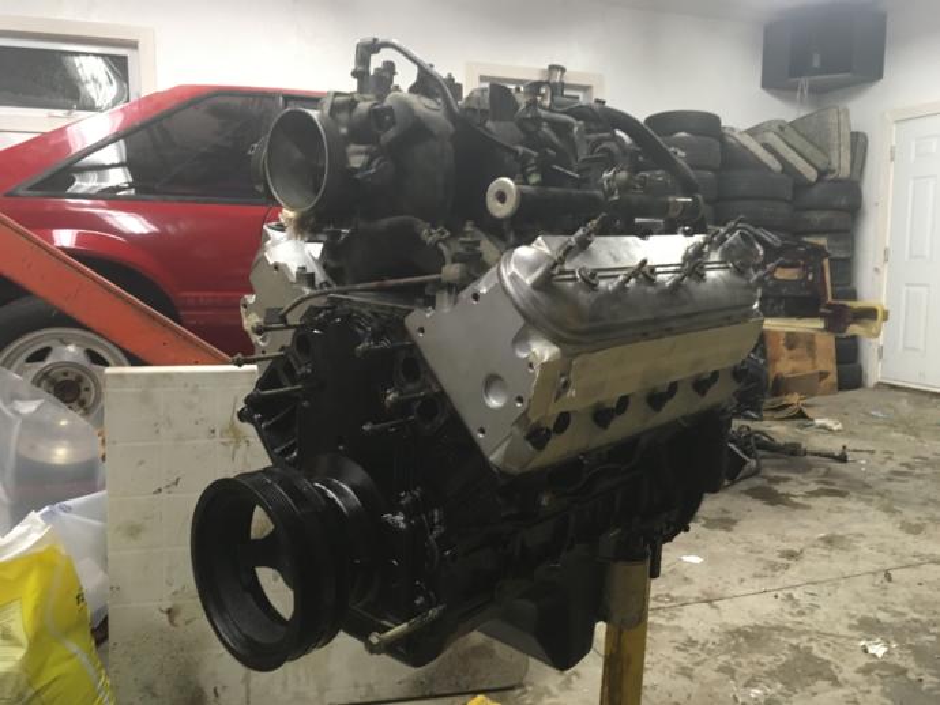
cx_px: 470
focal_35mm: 29
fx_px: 788
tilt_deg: -8.1
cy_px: 352
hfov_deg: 61.6
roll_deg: -0.3
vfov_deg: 48.3
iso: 200
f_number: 2.2
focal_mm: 4.15
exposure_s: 1/17
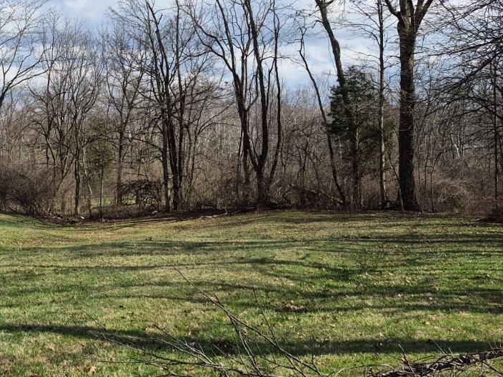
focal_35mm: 49
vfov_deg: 29.6
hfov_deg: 34.7
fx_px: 712
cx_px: -18
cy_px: 150
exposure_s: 1/2296
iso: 25
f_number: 1.8
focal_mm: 5.4
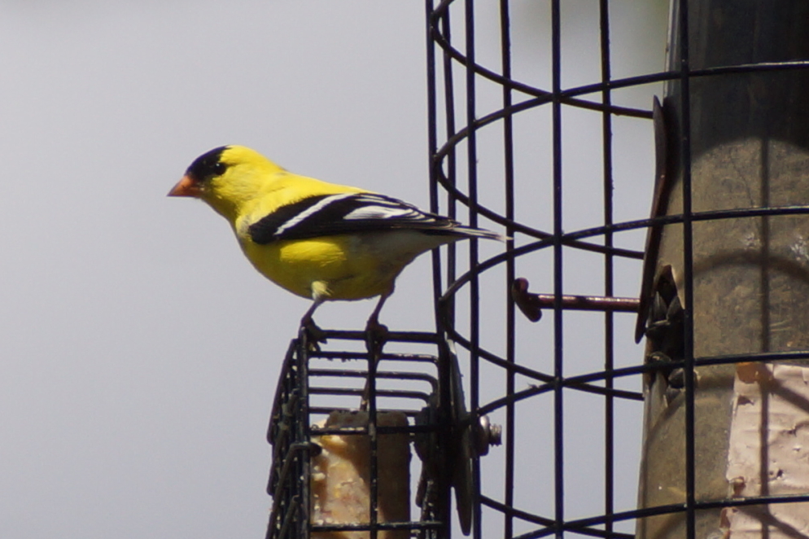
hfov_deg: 5.5
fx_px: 8469
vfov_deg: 3.6
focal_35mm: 377
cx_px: 405
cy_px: 269
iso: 160
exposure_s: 1/400
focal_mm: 250
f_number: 6.3
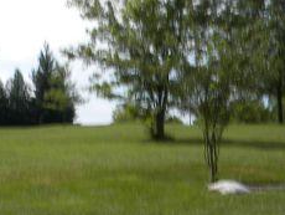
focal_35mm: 100
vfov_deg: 14.8
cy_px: 159
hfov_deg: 18.8
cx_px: -28
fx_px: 824
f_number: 3.7
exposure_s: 1/830
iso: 80
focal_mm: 6.4
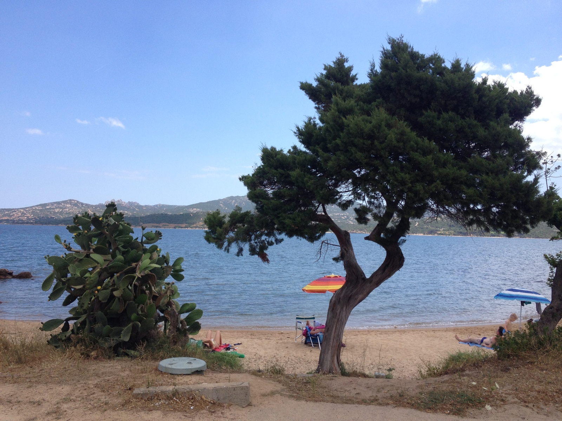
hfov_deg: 52.6
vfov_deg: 40.7
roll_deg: -1.2
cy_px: 210
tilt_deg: -1.0
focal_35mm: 35
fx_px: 568
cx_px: 281
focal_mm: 4.28
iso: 50
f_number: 2.4
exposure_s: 1/1151
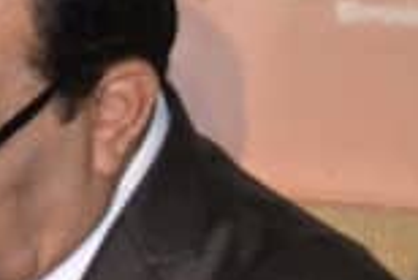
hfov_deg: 8.5
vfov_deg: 6.1
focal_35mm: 224
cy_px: 337
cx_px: -527
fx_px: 2603
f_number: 4.5
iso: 2200
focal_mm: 30
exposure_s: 1/60
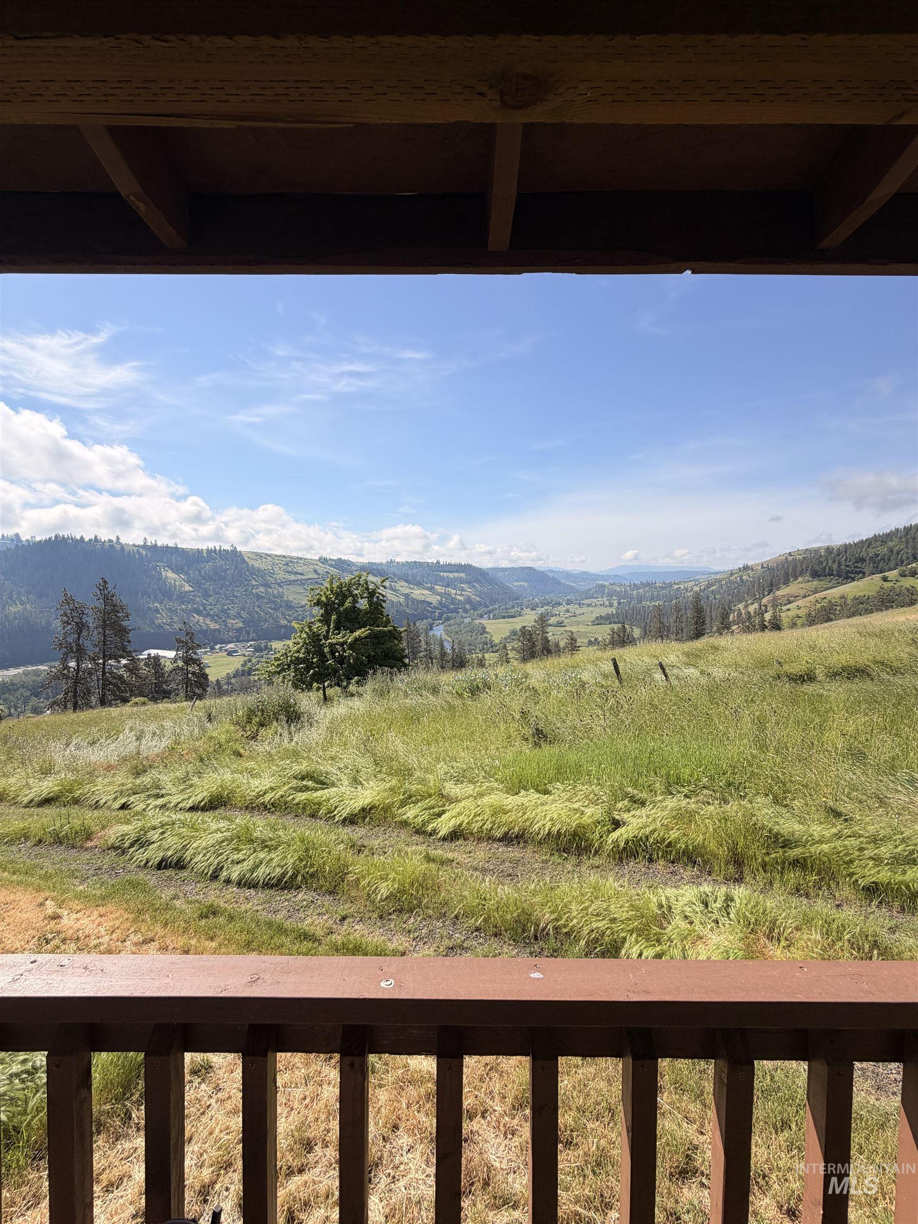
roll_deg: -0.7
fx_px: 495
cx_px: 459
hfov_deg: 85.7
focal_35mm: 14
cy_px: 612
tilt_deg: -2.9
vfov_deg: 102.1
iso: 20
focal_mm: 2.22
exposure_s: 1/1068
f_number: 2.2
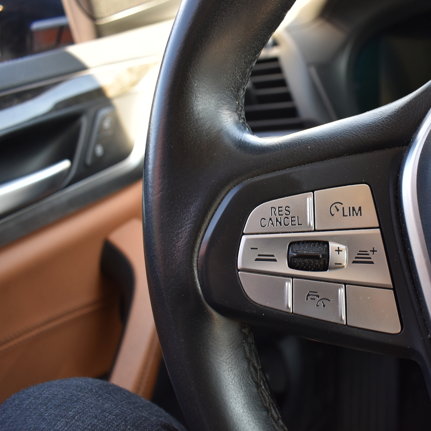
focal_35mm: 35
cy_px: 218
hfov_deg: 45.8
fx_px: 493
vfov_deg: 47.2
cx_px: 315
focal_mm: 18
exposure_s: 1/125
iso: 500
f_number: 5.6
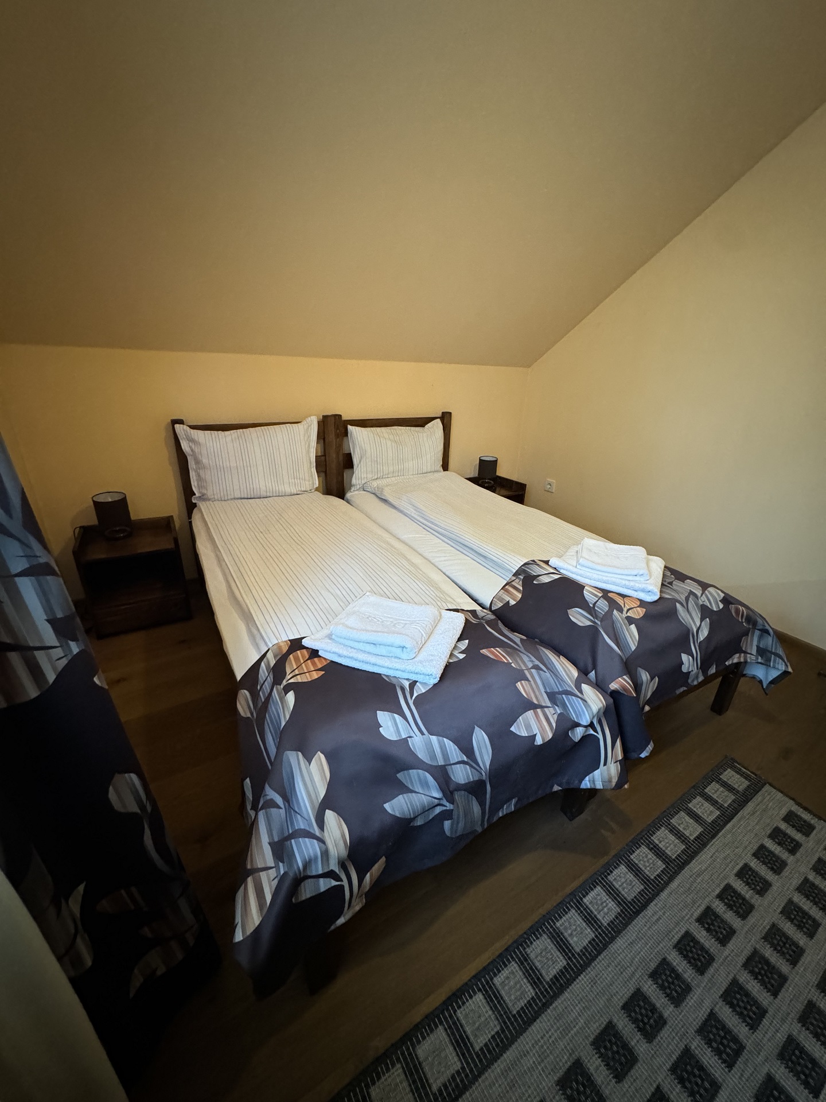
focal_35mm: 14
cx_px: 413
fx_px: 445
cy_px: 551
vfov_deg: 102.1
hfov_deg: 85.7
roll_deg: -2.6
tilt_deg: -22.9
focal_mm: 2.22
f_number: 2.2
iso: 1000
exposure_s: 1/50
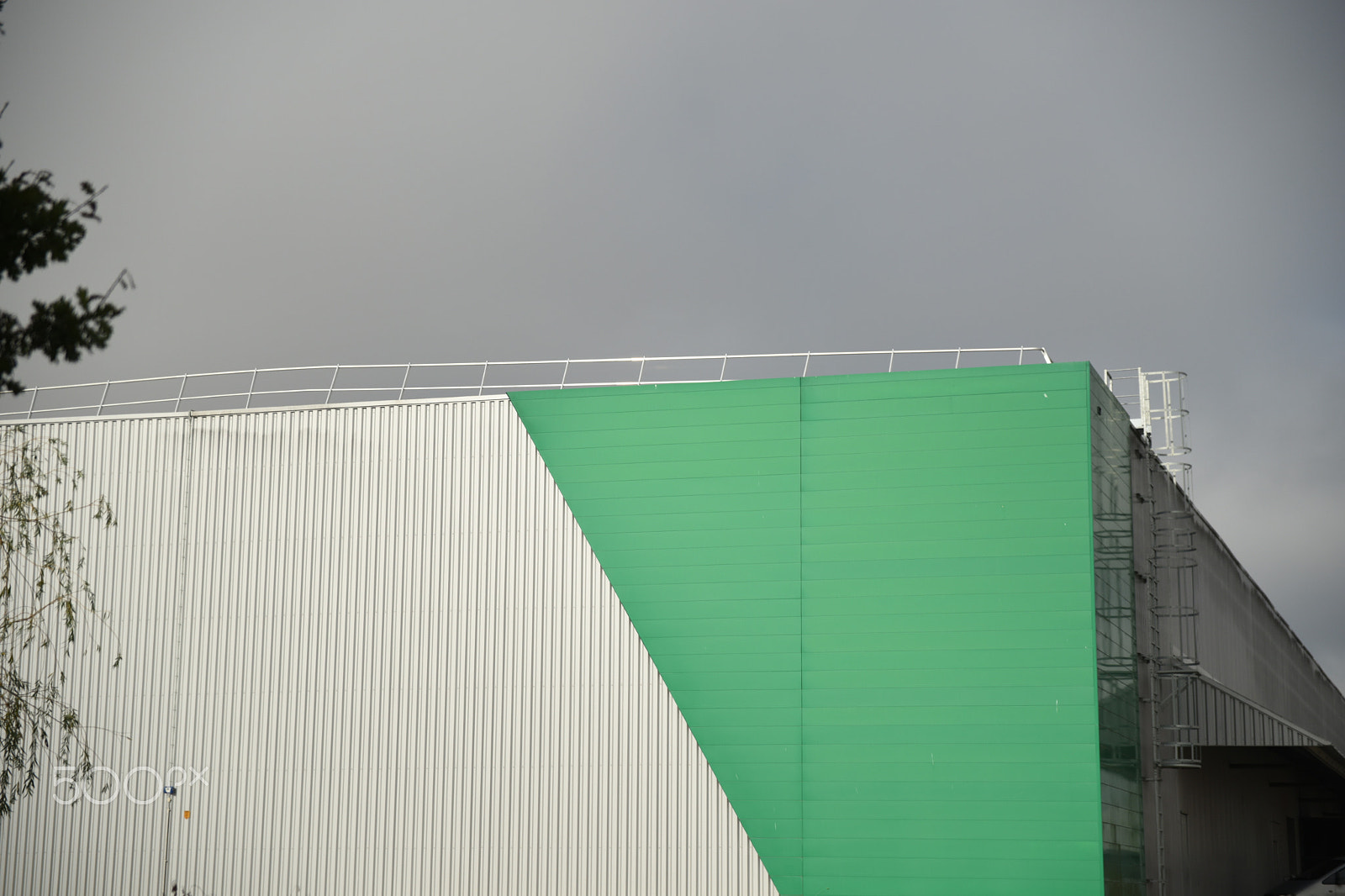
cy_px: 448
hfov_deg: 28.8
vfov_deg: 19.4
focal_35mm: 70
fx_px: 2615
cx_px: 672
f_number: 3.2
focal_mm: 70
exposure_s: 1/1250
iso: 160
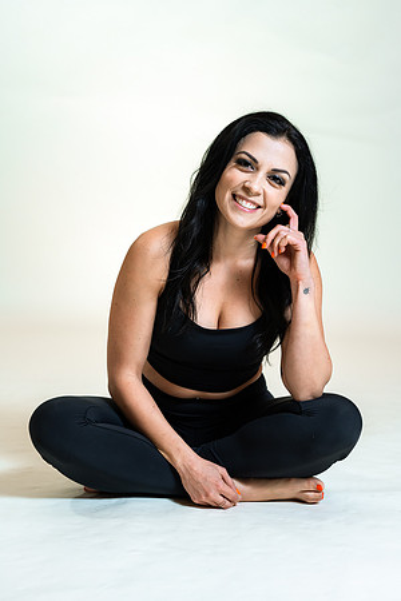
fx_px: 1420
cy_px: 300
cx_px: 200
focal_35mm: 85
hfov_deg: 16.1
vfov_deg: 23.9
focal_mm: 85
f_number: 4
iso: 320
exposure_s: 1/160
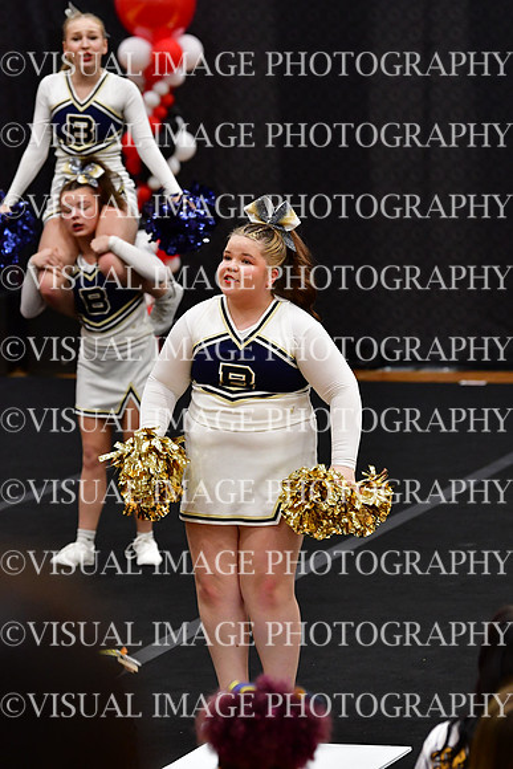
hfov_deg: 6.8
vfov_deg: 10.2
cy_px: 384
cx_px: 256
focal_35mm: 202
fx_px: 4315
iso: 4000
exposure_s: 1/500
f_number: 4
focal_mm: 135
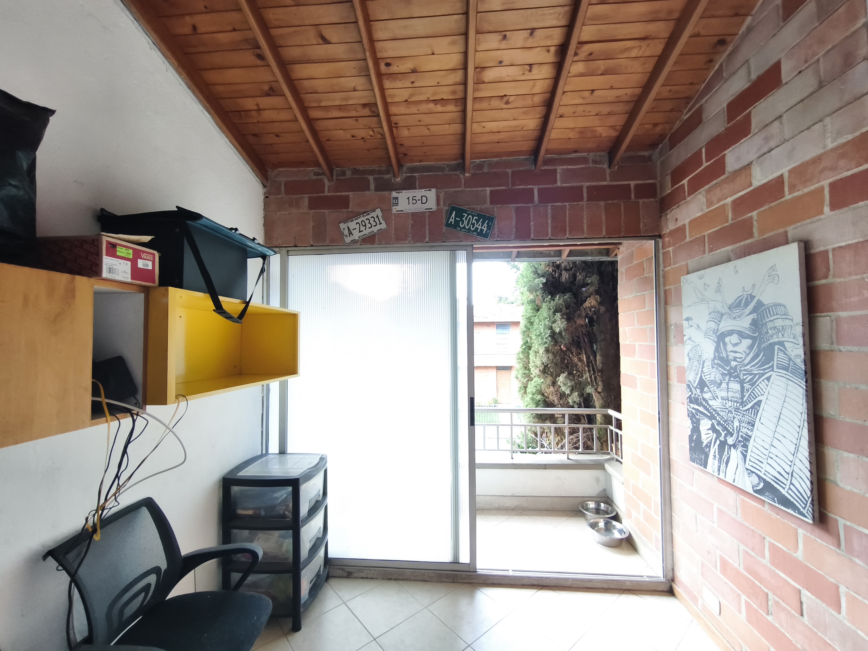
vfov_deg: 81.7
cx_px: 434
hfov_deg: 98.2
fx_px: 376
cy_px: 326
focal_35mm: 15
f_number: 2.2
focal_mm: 1.91
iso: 250
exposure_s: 1/30
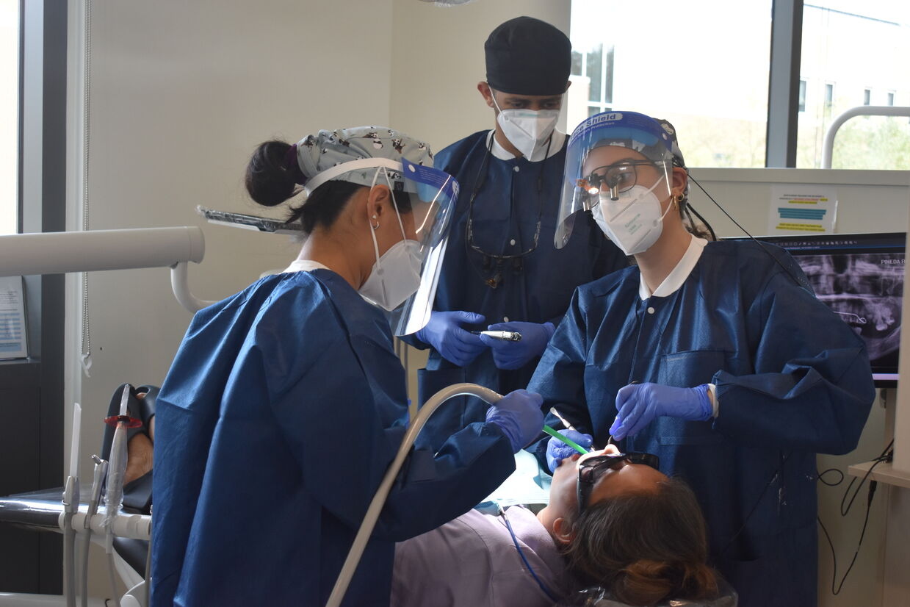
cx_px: 455
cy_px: 304
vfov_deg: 25.1
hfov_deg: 36.9
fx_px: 1365
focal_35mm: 54
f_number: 4.8
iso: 800
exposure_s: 1/200
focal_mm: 36
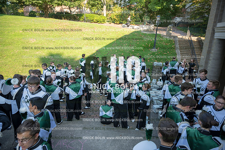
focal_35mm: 24
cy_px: 75
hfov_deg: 73.7
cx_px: 112
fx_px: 150
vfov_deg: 53.2
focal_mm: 24
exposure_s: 1/125
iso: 125
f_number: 4
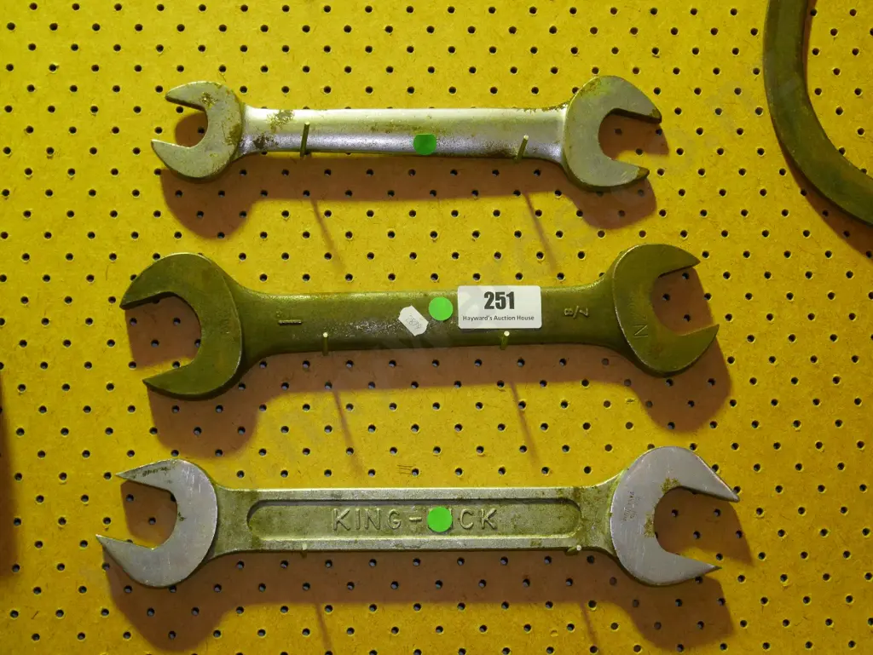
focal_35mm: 50
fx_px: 1262
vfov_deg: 29.1
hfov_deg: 38.2
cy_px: 328
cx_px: 436
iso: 3200
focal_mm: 25
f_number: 5.2
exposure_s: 1/100
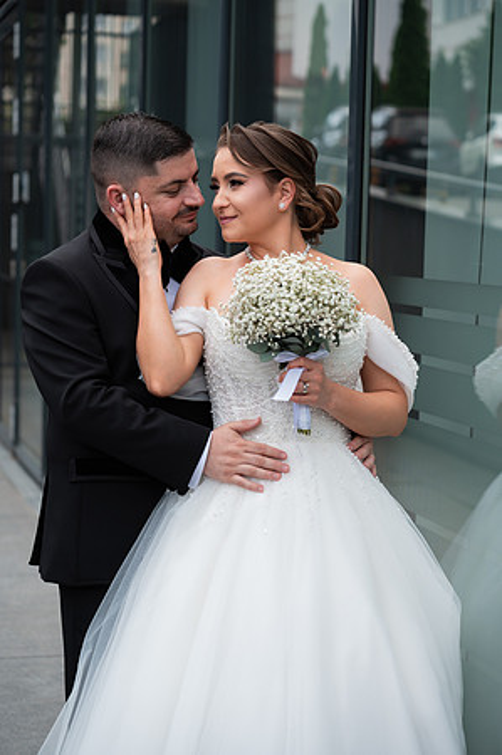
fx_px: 1572
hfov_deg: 18.1
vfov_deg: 27.0
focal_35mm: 75
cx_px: 251
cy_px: 378
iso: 200
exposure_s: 1/800
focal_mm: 75
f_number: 3.5
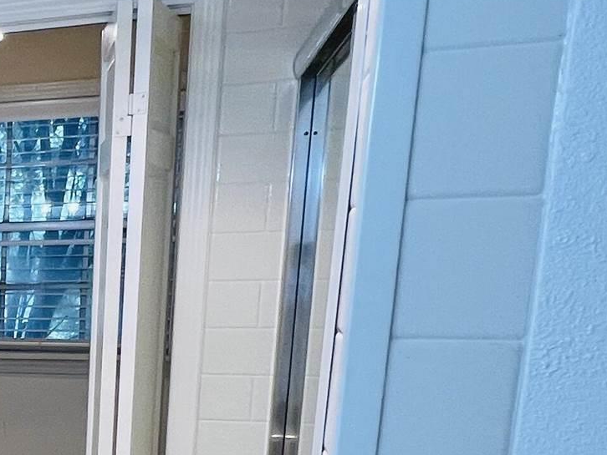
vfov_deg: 25.0
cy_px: 483
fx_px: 965
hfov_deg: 26.7
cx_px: -266
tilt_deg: -12.7
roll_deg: +2.4
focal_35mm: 55
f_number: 1.8
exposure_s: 1/120
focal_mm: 1.57
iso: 80
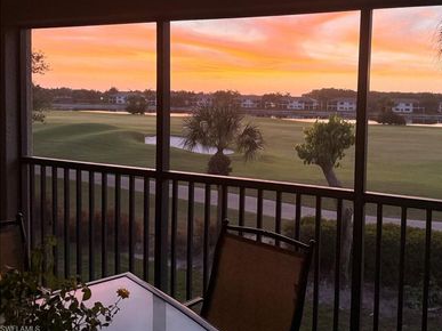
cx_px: 284
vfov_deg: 45.0
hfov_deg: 57.4
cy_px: 120
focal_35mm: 31
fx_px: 396
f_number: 1.78
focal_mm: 6.76
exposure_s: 1/60
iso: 320
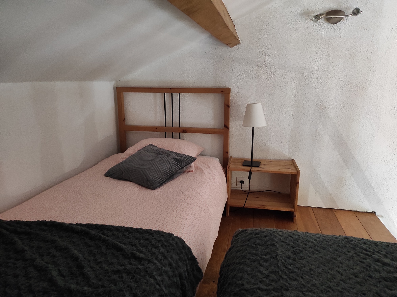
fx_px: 286
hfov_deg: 69.4
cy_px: 148
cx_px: 198
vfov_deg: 54.8
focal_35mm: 25
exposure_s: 1/20
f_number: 1.89
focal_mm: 5.43
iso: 1614
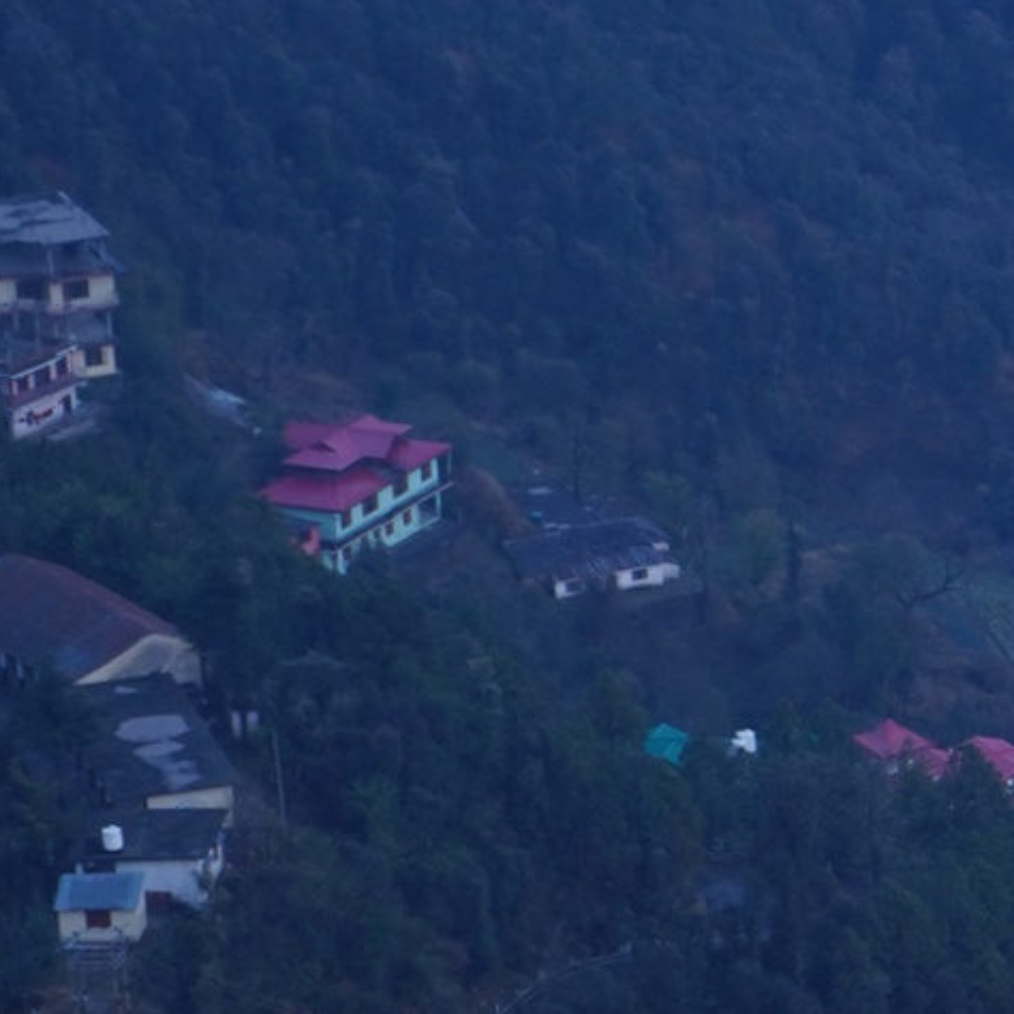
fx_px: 10638
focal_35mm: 321
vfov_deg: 5.5
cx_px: 2452
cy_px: 435
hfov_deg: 5.3
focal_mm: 70
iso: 500
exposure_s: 1/100
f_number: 5.6
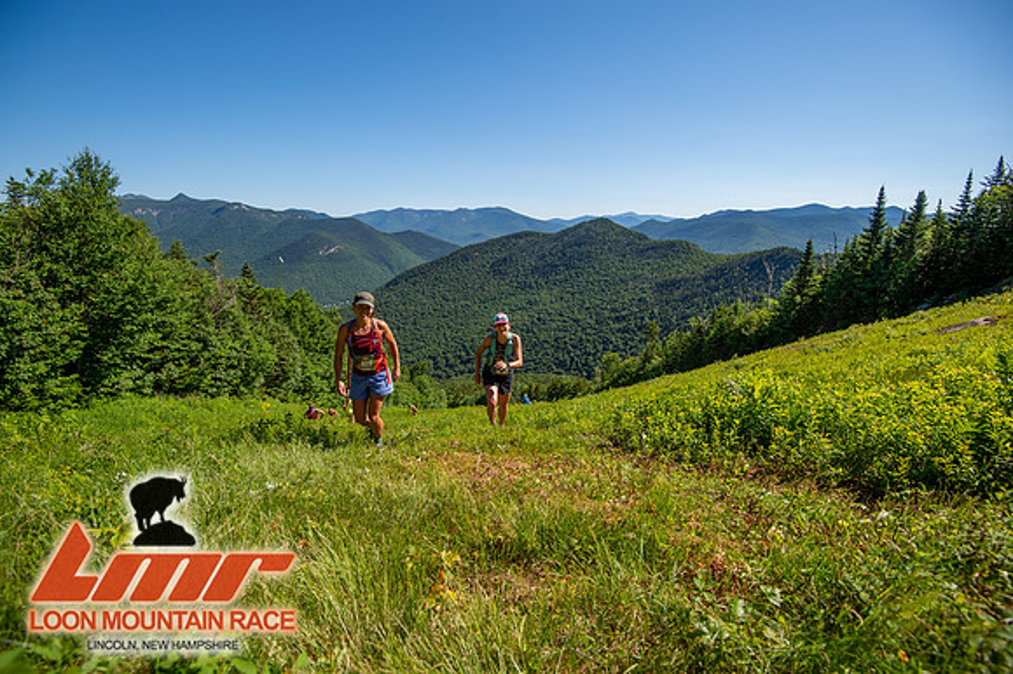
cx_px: 506
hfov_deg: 96.8
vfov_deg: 73.7
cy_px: 337
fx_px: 450
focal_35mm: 16
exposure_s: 1/640
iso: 100
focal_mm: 16
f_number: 5
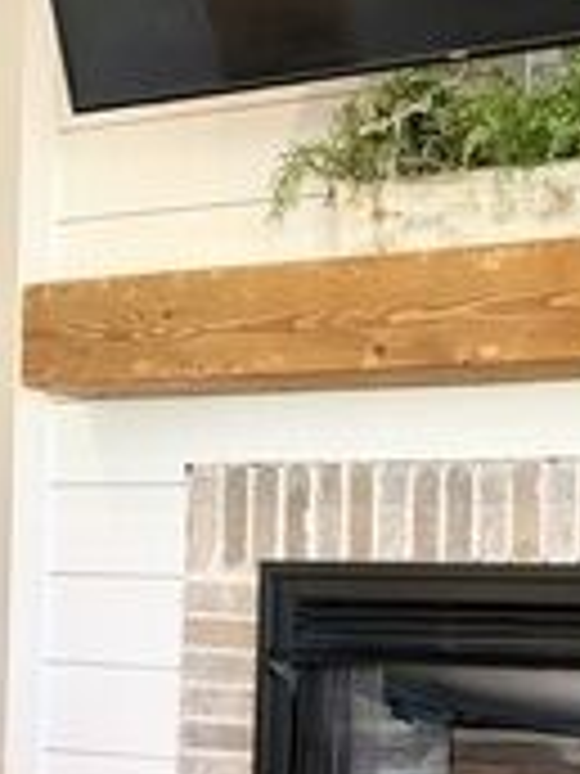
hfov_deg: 21.1
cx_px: 589
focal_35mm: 67
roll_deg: -1.2
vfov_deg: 27.8
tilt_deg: -3.4
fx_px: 1497
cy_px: 716
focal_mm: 6.76
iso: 200
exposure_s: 1/60
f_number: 1.78
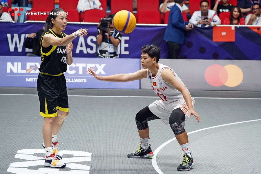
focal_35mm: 177
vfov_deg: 7.8
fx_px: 1283
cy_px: 87
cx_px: 130
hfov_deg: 11.6
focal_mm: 177
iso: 10000
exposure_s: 1/800
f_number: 5.6
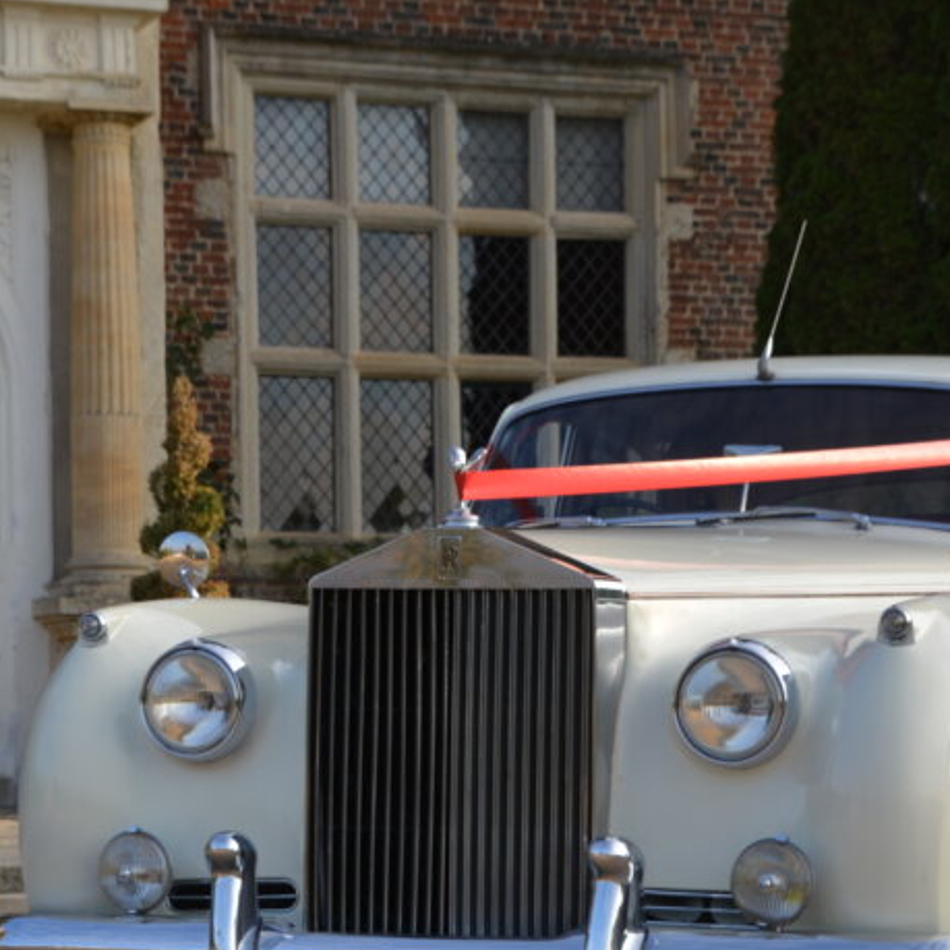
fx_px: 3353
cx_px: 495
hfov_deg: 16.1
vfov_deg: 16.1
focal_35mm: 108
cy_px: 554
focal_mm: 38
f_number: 8
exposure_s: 1/200
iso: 100
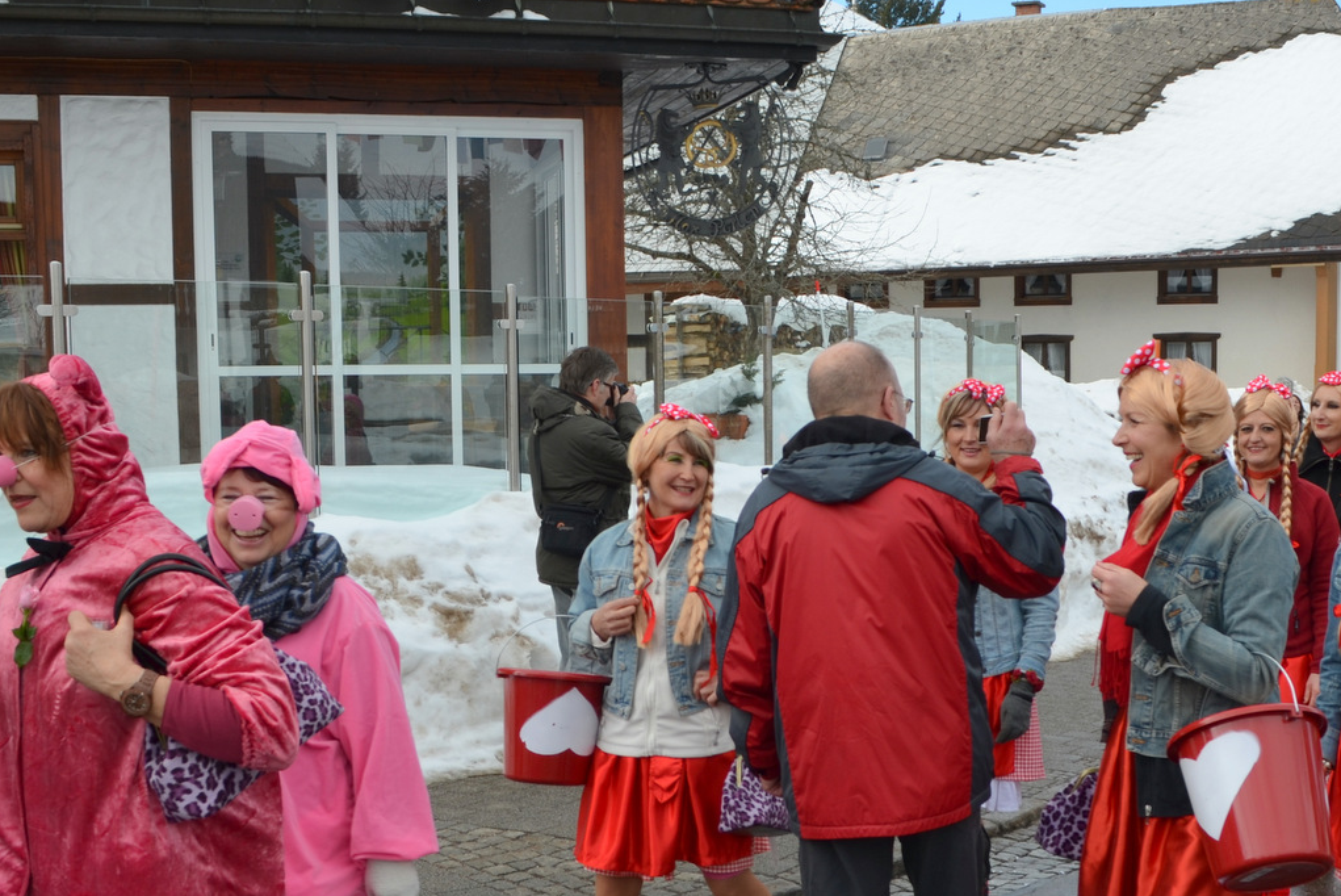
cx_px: 817
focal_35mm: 47
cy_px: 605
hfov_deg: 41.7
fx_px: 1752
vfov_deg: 28.5
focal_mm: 20
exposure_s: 1/200
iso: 100
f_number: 8
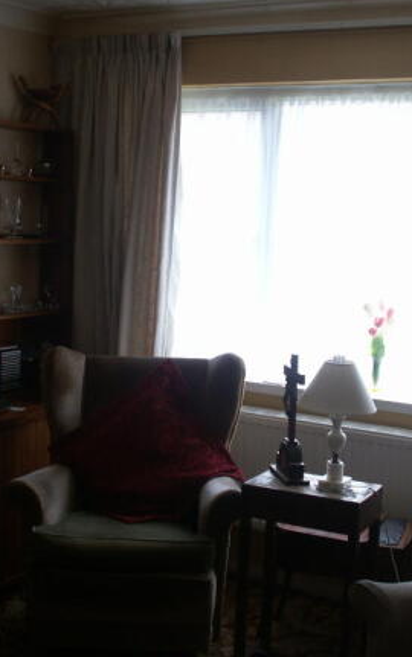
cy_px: 332
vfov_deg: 38.2
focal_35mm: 53
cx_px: 211
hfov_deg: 24.5
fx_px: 951
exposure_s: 1/60
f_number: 3.5
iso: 50
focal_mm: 7.7
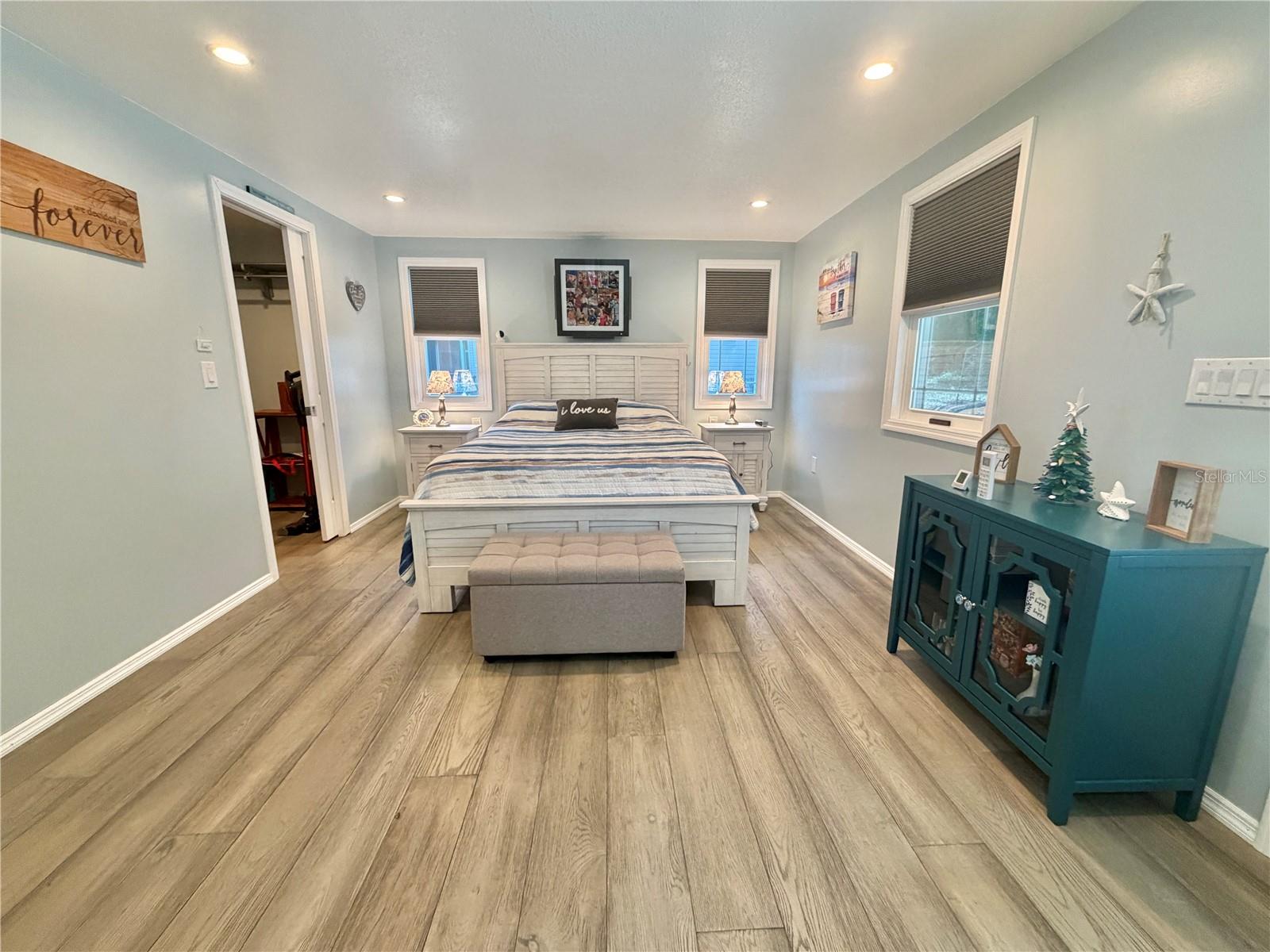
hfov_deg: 102.1
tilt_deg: -11.4
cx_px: 635
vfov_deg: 85.7
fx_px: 514
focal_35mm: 14
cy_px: 476
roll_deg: -0.2
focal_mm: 2.22
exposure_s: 1/120
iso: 320
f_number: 2.2
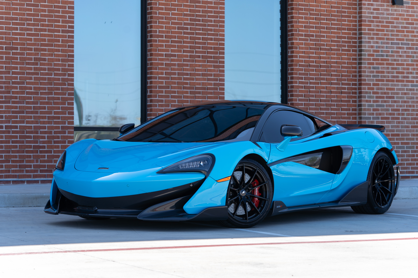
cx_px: 209
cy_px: 139
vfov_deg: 13.4
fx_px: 1184
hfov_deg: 20.0
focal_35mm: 102
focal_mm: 102
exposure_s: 1/250
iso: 100
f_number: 4.5
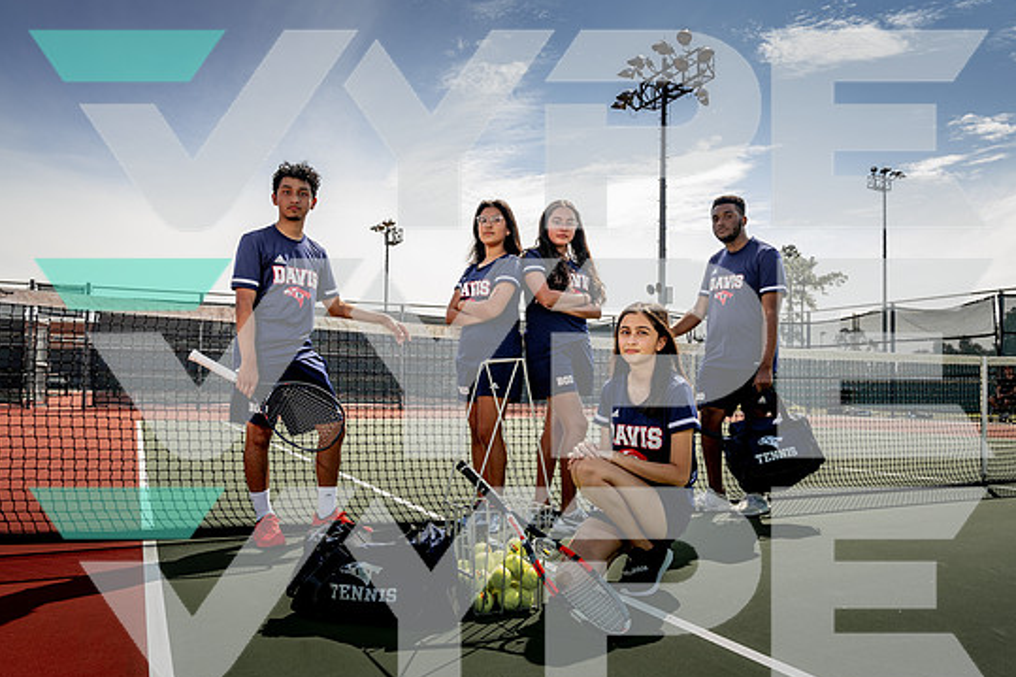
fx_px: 790
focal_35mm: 28
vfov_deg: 46.3
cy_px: 359
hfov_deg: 65.5
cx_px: 515
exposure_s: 1/125
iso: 100
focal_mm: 26
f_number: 8
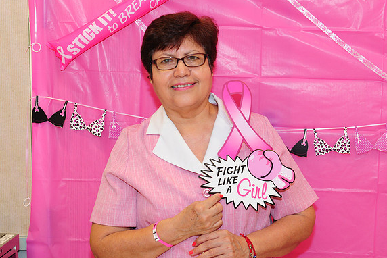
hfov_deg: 23.9
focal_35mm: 85
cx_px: 191
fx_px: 914
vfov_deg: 16.1
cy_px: 129
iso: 640
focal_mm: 56
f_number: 5.6
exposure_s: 1/60
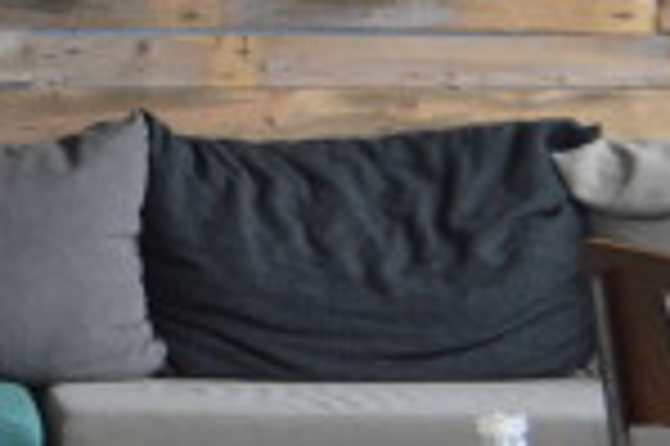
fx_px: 3662
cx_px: -728
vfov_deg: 6.9
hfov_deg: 9.6
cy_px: -34
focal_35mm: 197
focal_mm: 28
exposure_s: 1/80
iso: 400
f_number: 4.5
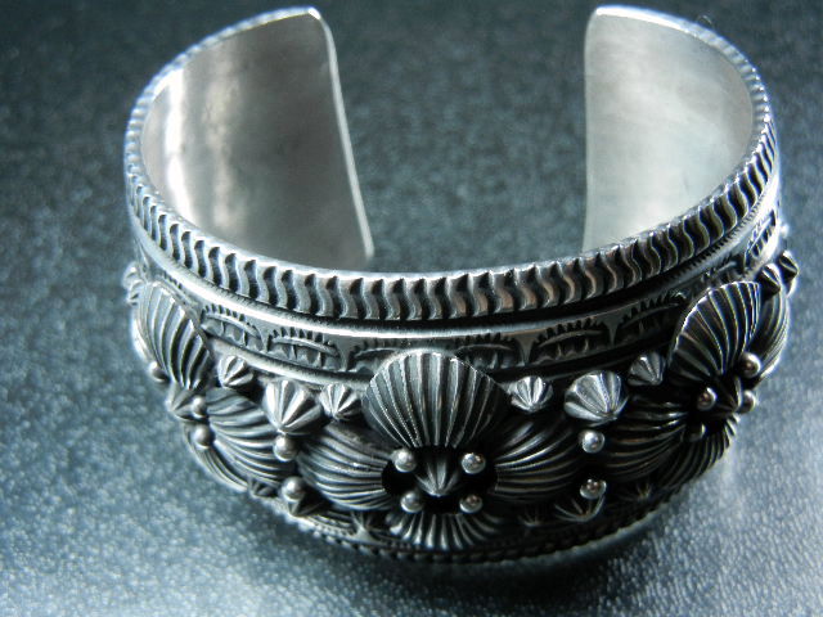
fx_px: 1070
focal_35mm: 45
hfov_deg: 42.1
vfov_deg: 32.2
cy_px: 308
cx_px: 412
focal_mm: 8.1
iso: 400
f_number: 3.8
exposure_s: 1/47.6
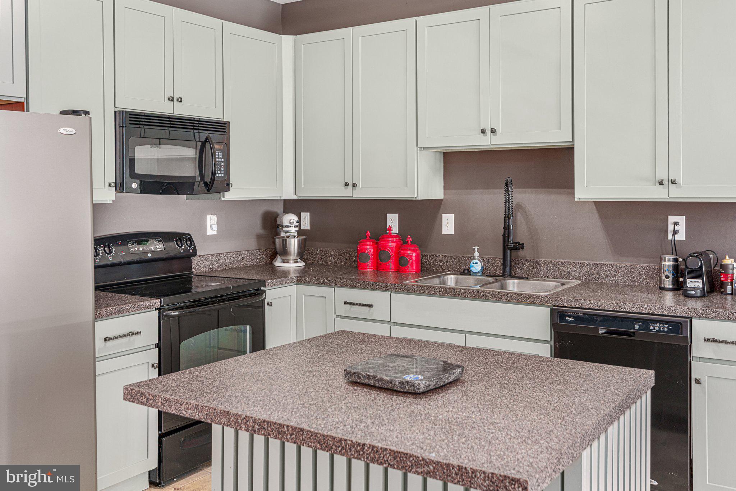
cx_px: 368
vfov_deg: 37.8
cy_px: 246
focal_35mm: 35
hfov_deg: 54.4
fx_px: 715
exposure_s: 1
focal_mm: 35
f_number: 7.1
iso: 320
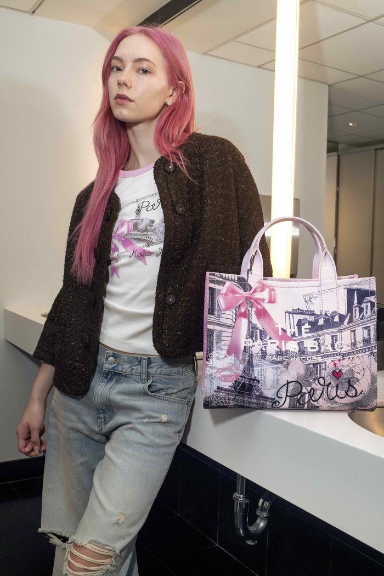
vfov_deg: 54.4
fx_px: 560
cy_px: 288
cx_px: 192
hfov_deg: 37.9
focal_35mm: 35
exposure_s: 1/200
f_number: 10
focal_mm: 35
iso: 2500
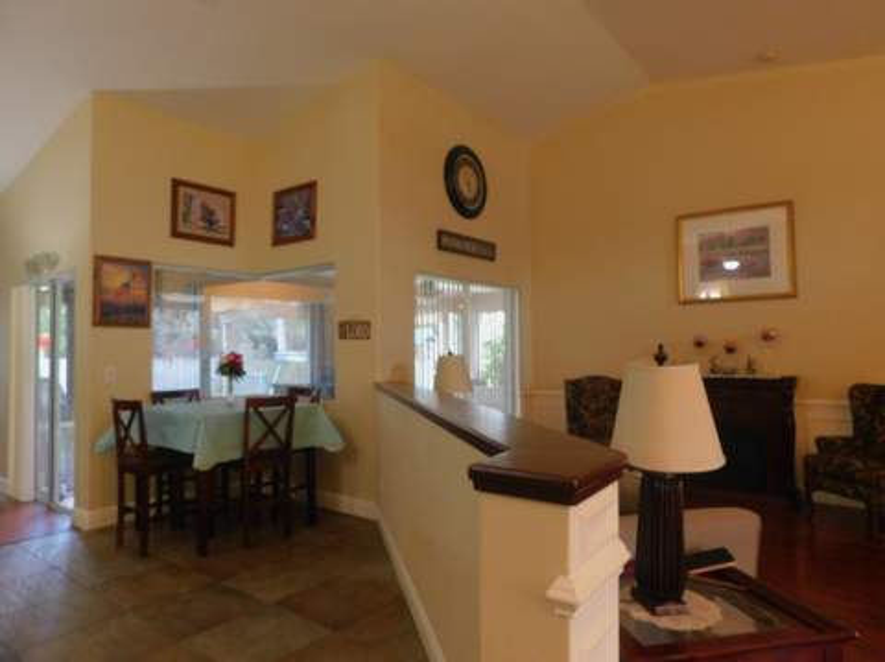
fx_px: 587
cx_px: 442
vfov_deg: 58.8
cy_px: 331
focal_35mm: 23
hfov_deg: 74.0
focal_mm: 4
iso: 400
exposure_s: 1/20
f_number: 3
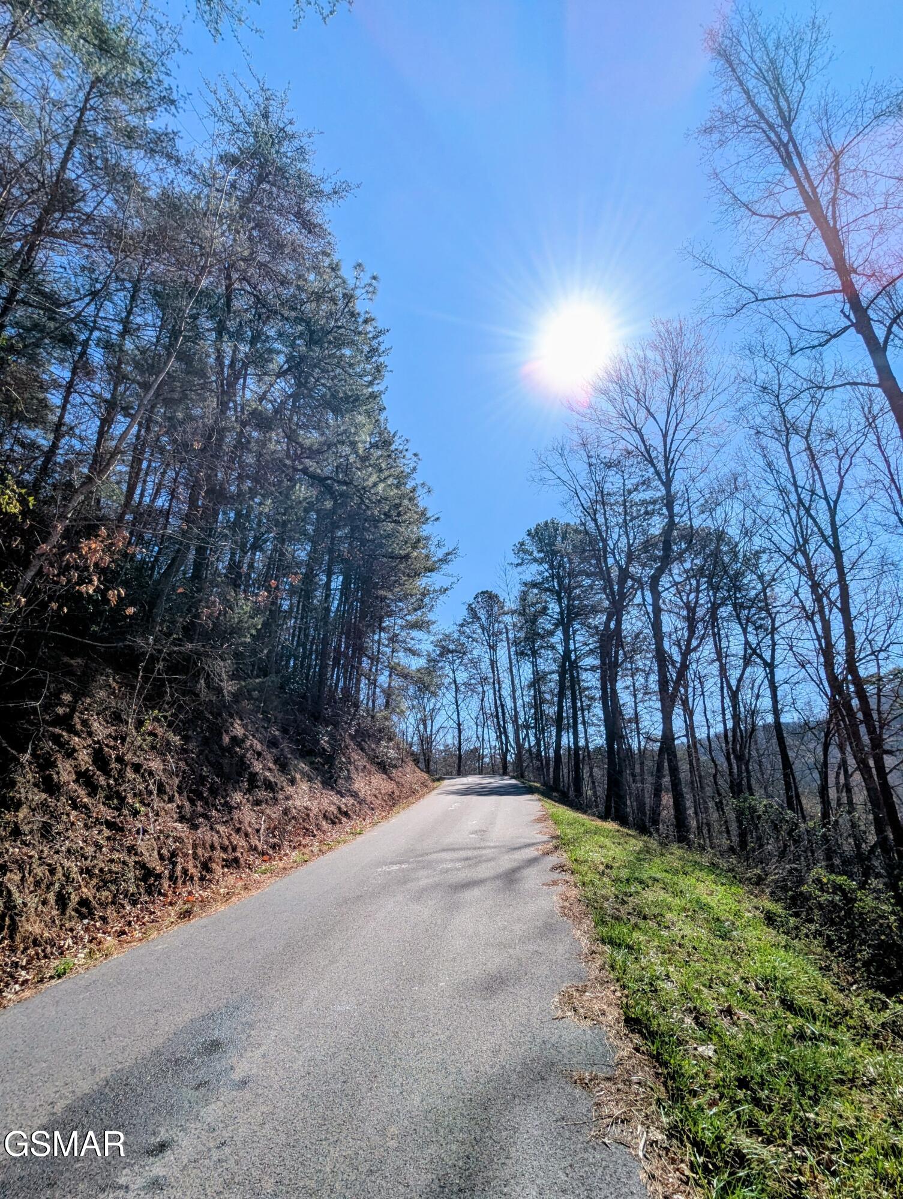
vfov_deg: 94.4
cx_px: 452
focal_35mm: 16
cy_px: 600
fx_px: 555
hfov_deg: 78.2
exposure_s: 1/3448
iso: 64
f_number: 2.2
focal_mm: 2.35
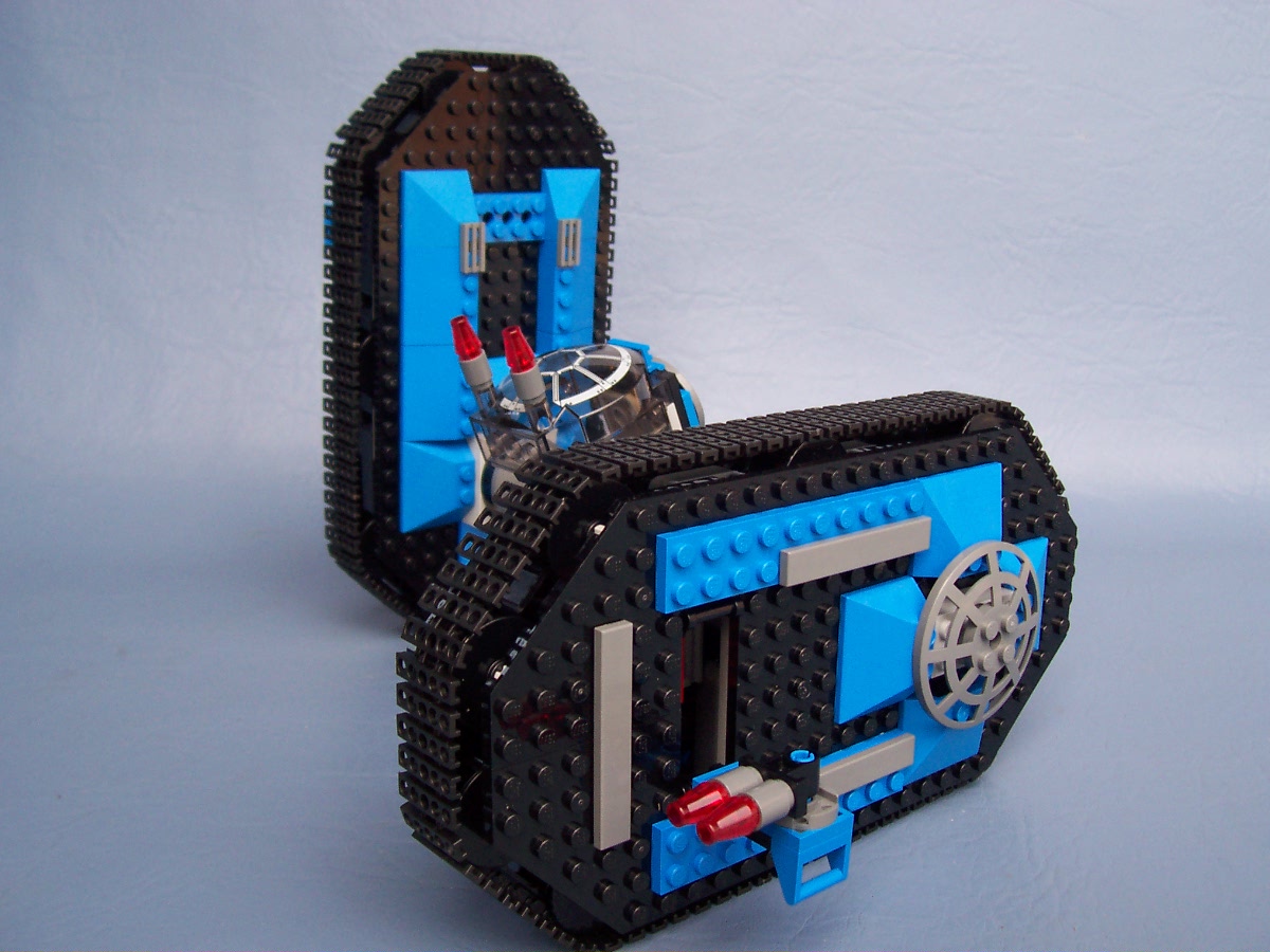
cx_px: 635
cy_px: 476
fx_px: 1357
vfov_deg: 38.7
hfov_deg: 50.1
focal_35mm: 37
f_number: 2.8
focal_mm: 5.6
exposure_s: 1/90
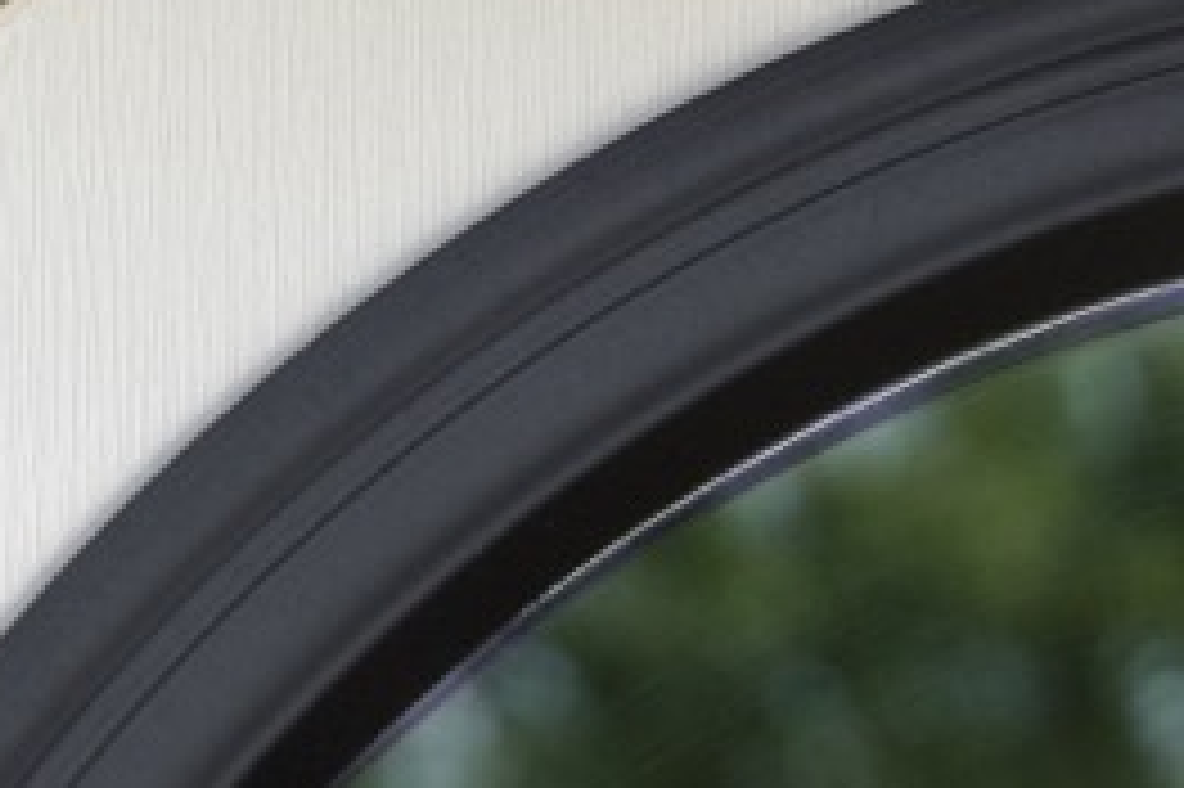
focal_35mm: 309
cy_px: 1907
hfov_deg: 6.6
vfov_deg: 4.3
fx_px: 10149
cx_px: 1796
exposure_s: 1/1600
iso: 100
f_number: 2.8
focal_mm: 57.9
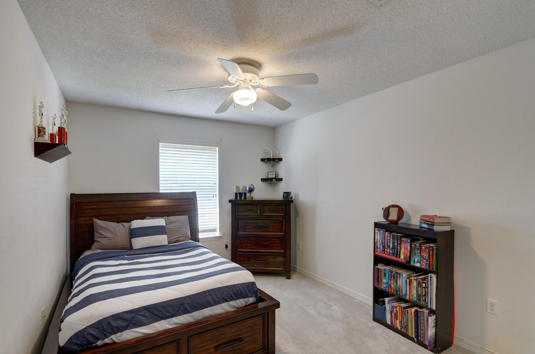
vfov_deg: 71.8
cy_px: 177
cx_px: 268
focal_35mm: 16
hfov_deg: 95.1
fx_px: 245
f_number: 9
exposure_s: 1/60
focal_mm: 11
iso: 400
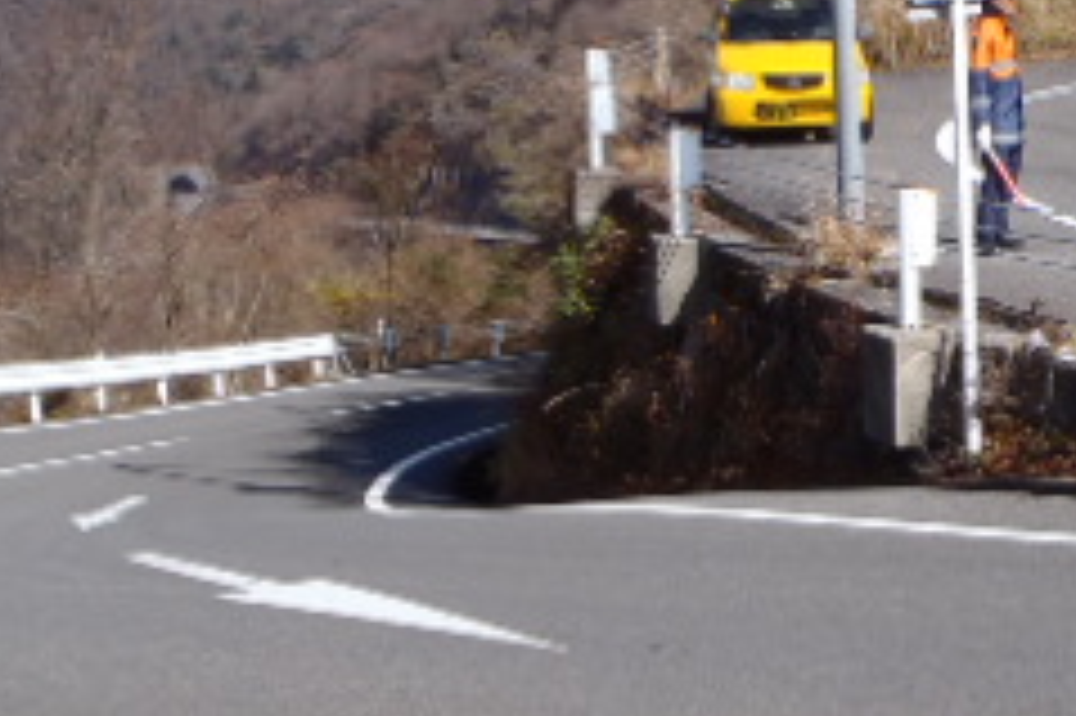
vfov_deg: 17.4
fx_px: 2330
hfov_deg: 25.6
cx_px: 837
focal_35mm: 78
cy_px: 468
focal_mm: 5
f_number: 4.5
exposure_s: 1/500
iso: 80
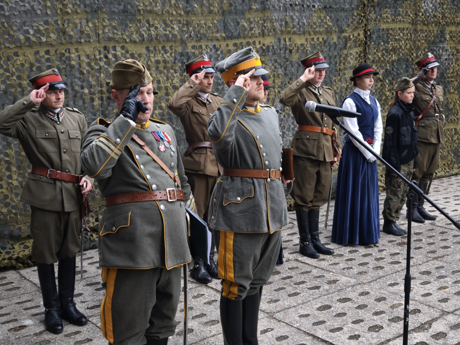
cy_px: 172
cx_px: 230
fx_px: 611
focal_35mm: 46
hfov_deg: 41.2
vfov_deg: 31.5
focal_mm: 6.57
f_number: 1.6
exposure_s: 1/188
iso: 50
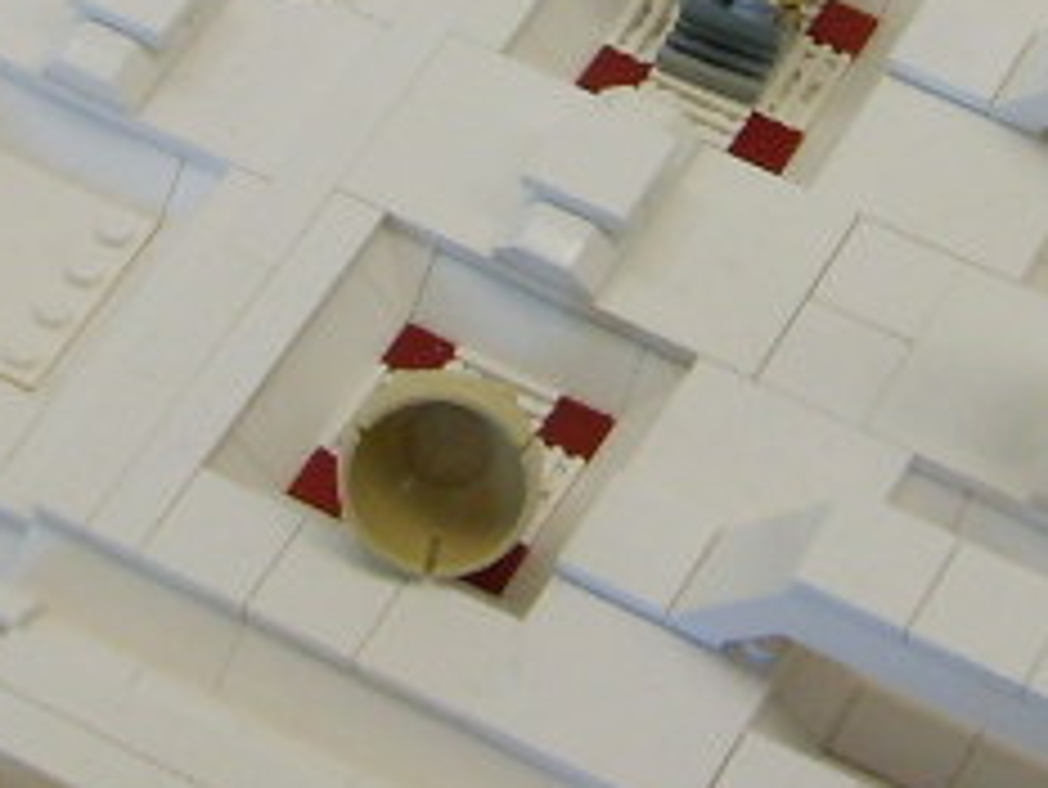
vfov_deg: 9.4
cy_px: -311
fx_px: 4665
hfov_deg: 12.8
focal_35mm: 154
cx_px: 445
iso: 93
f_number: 2.8
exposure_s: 1/30
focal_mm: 5.8
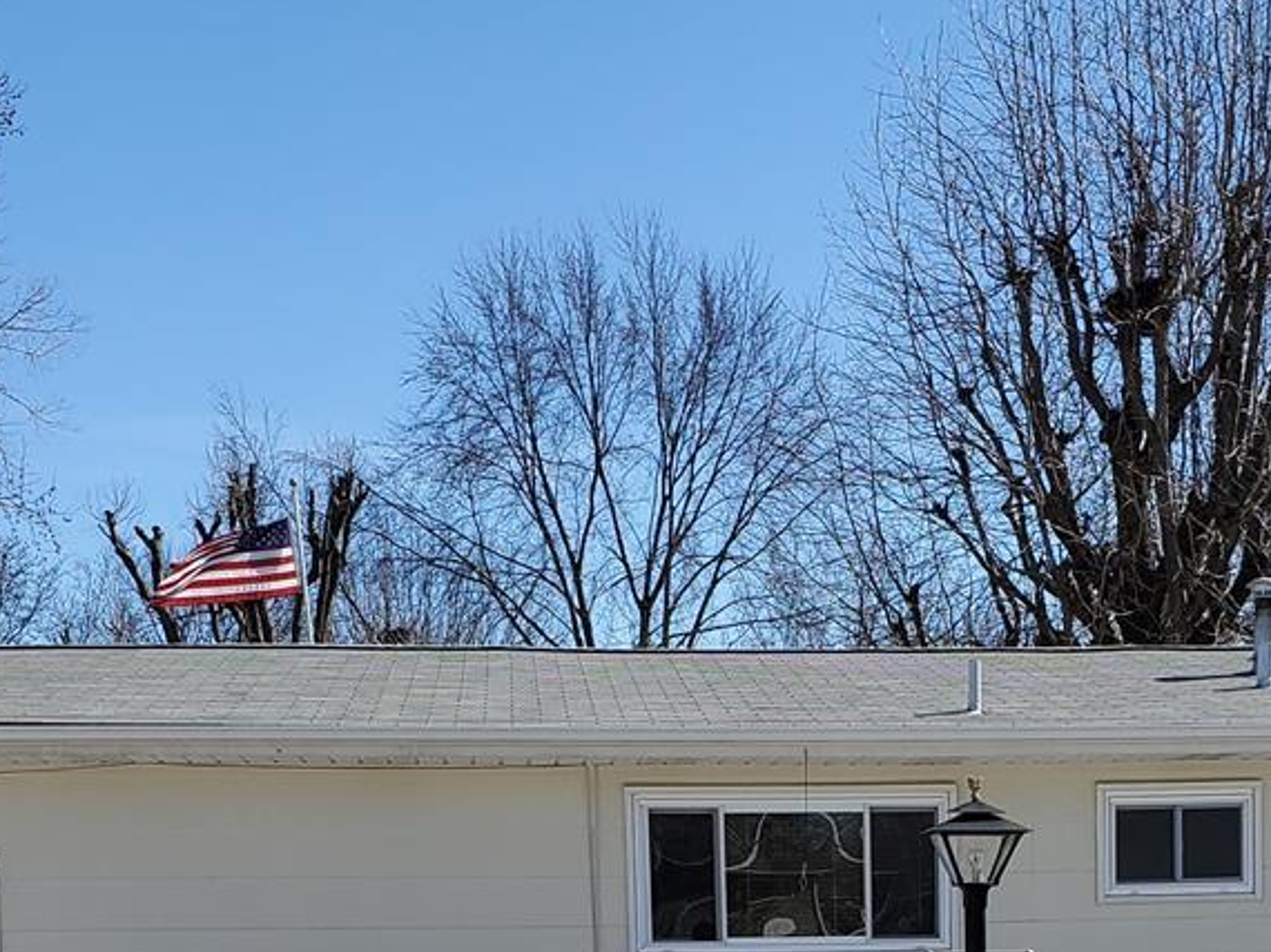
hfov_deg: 26.5
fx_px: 2679
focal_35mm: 73
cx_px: 863
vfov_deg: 18.9
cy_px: 1197
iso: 50
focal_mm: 4.3
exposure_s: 1/1588
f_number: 2.4
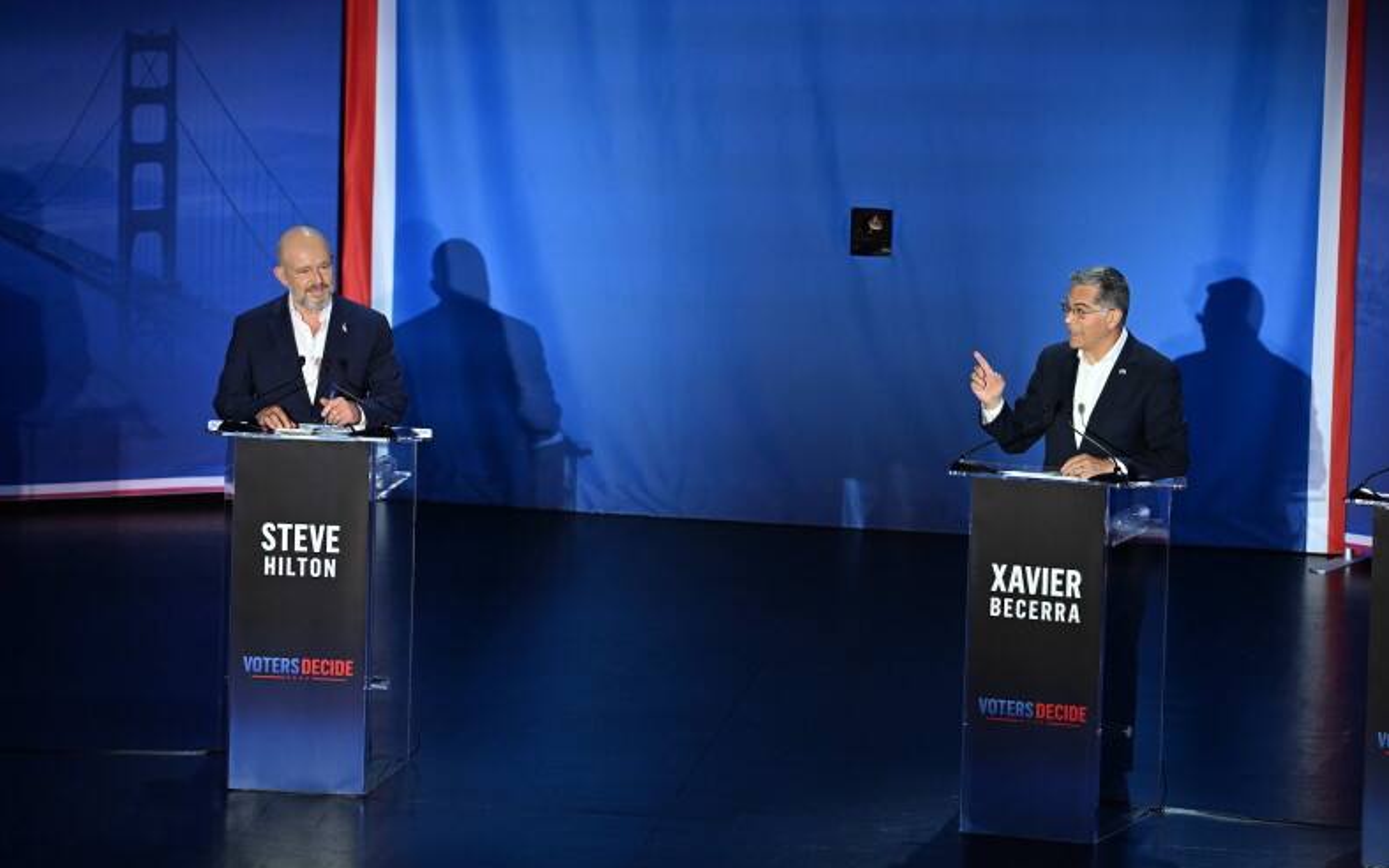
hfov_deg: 7.3
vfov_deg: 4.6
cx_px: 697
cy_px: 464
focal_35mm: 287
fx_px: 10865
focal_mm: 280
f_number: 4
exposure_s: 1/1000
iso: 4000
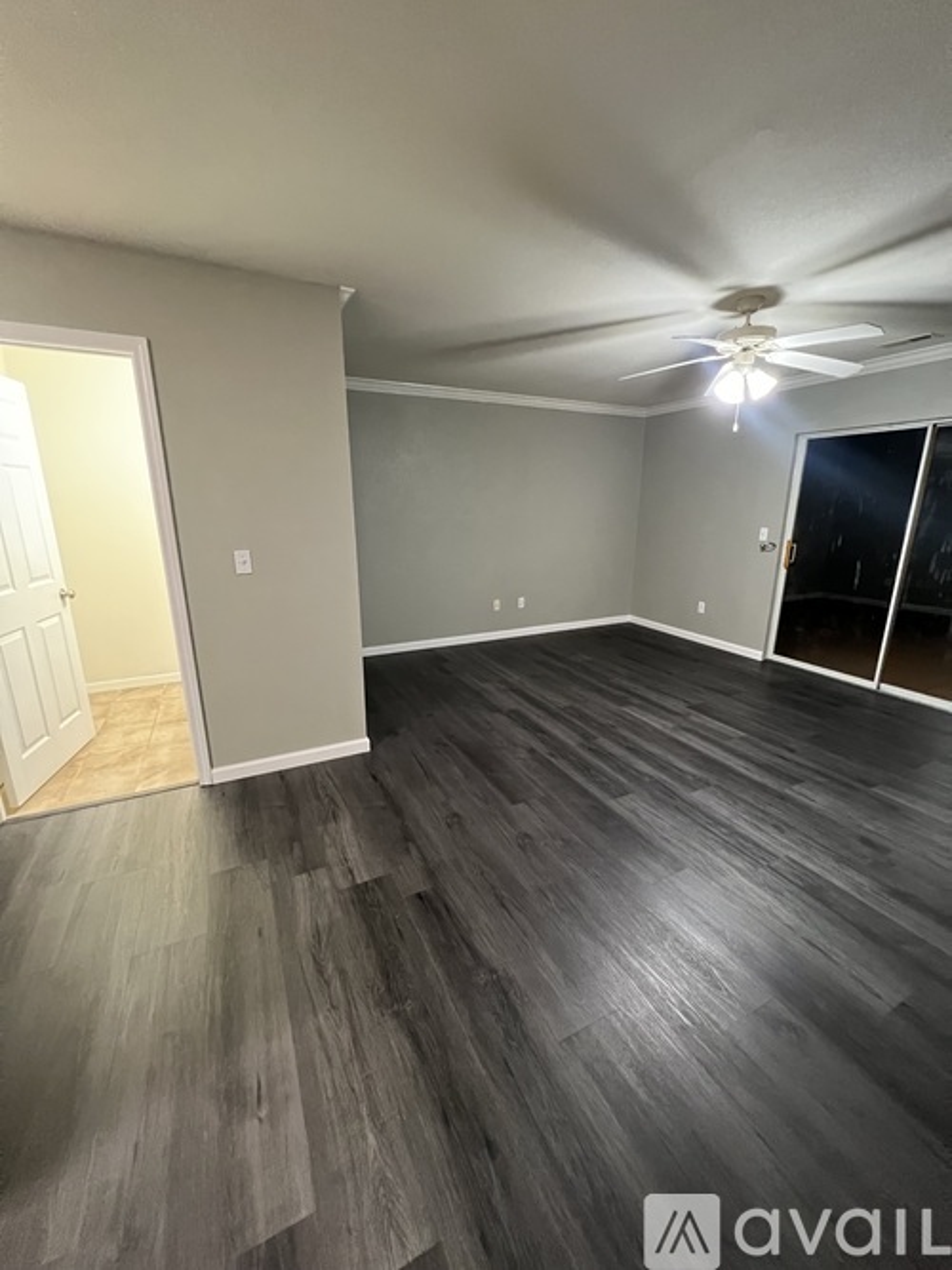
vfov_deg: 106.2
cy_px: 635
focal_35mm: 13
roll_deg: +0.0
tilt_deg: -14.4
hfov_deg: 89.9
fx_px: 477
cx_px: 476
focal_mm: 1.57
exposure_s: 1/60
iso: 1000
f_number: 1.8
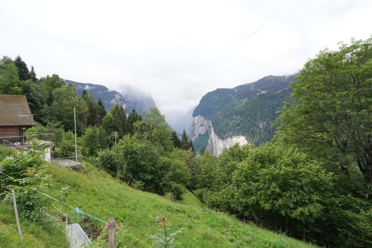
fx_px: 248
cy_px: 124
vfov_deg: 53.1
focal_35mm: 24
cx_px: 186
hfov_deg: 73.7
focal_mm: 24
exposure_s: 1/100
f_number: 16
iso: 400
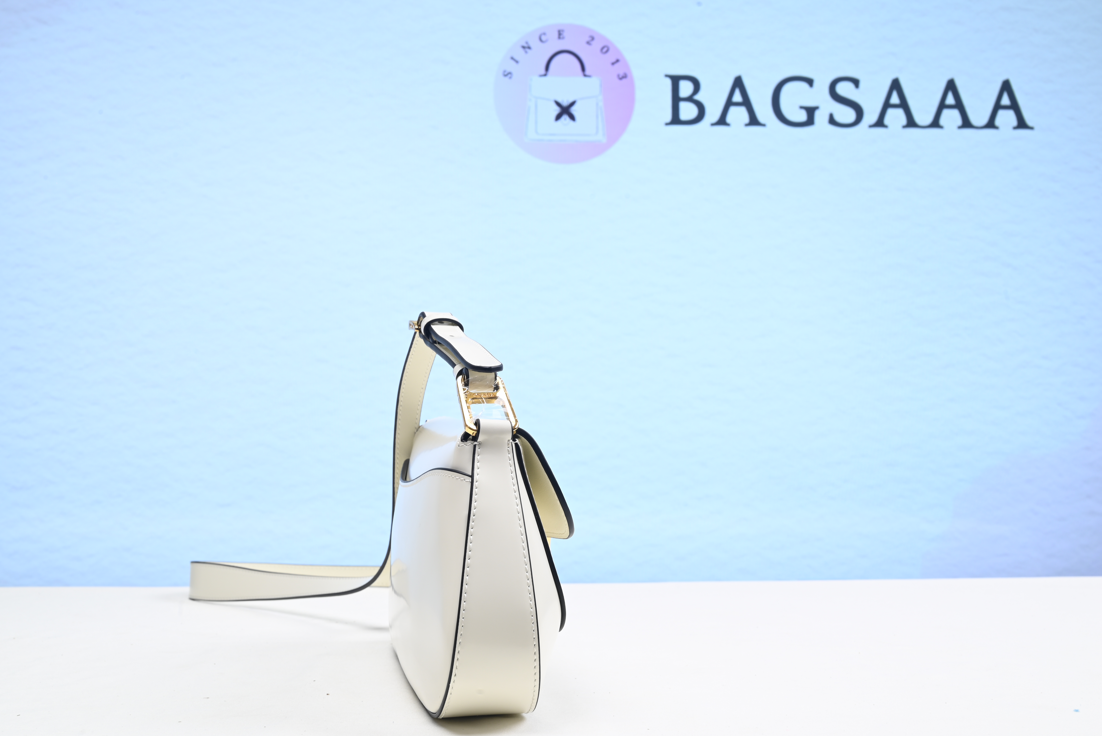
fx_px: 1317
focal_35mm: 43
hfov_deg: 45.4
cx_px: 551
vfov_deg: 31.2
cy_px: 368
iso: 100
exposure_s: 1/2
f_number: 16
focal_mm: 43
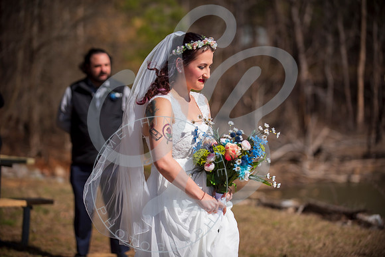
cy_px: 128
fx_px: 1241
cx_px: 192
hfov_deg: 17.6
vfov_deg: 11.8
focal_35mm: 116
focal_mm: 116
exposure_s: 1/4000
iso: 100
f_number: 2.8
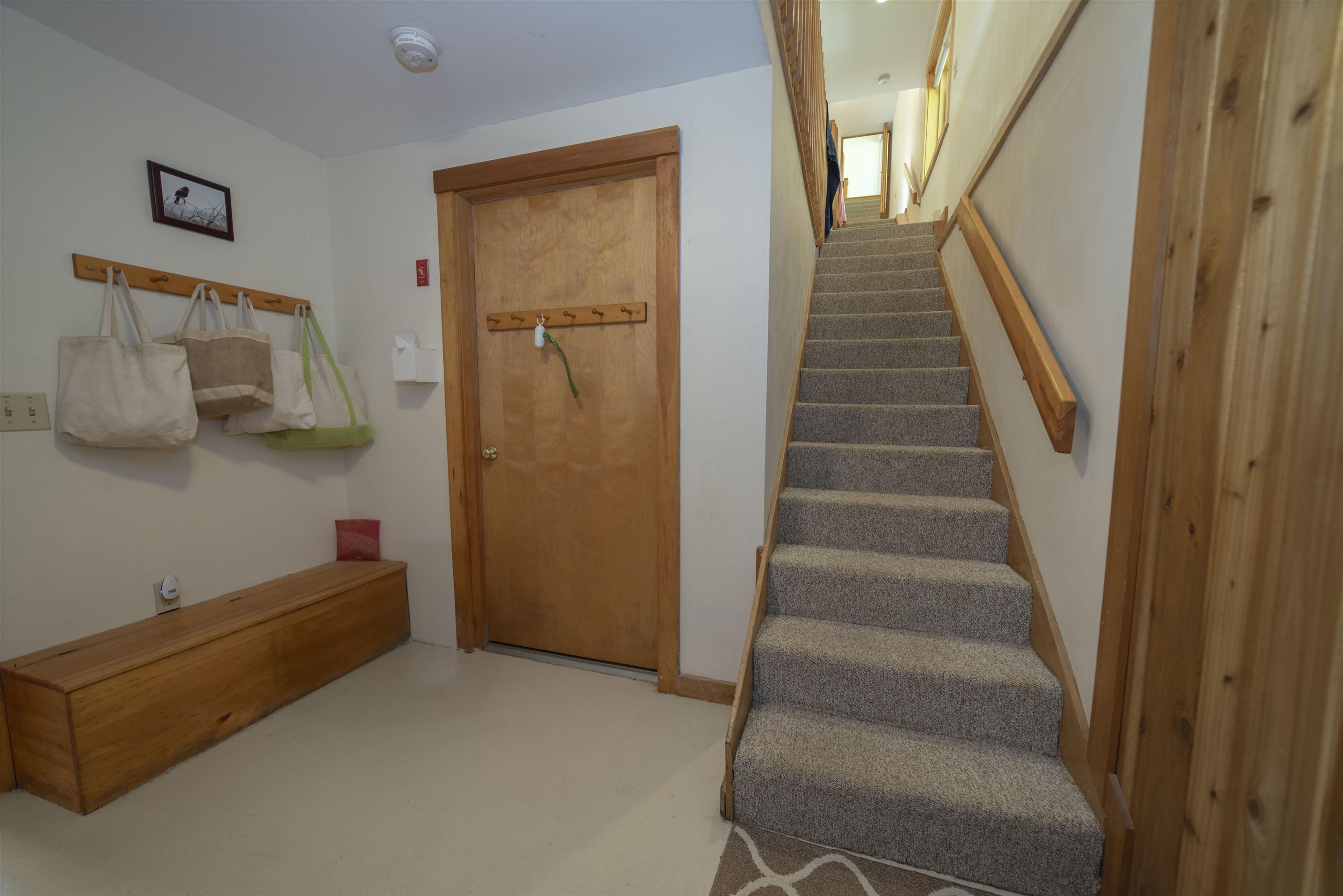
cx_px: 672
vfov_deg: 81.2
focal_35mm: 14
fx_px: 522
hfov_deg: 104.2
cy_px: 448
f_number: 4
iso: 320
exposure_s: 1/15
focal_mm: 14
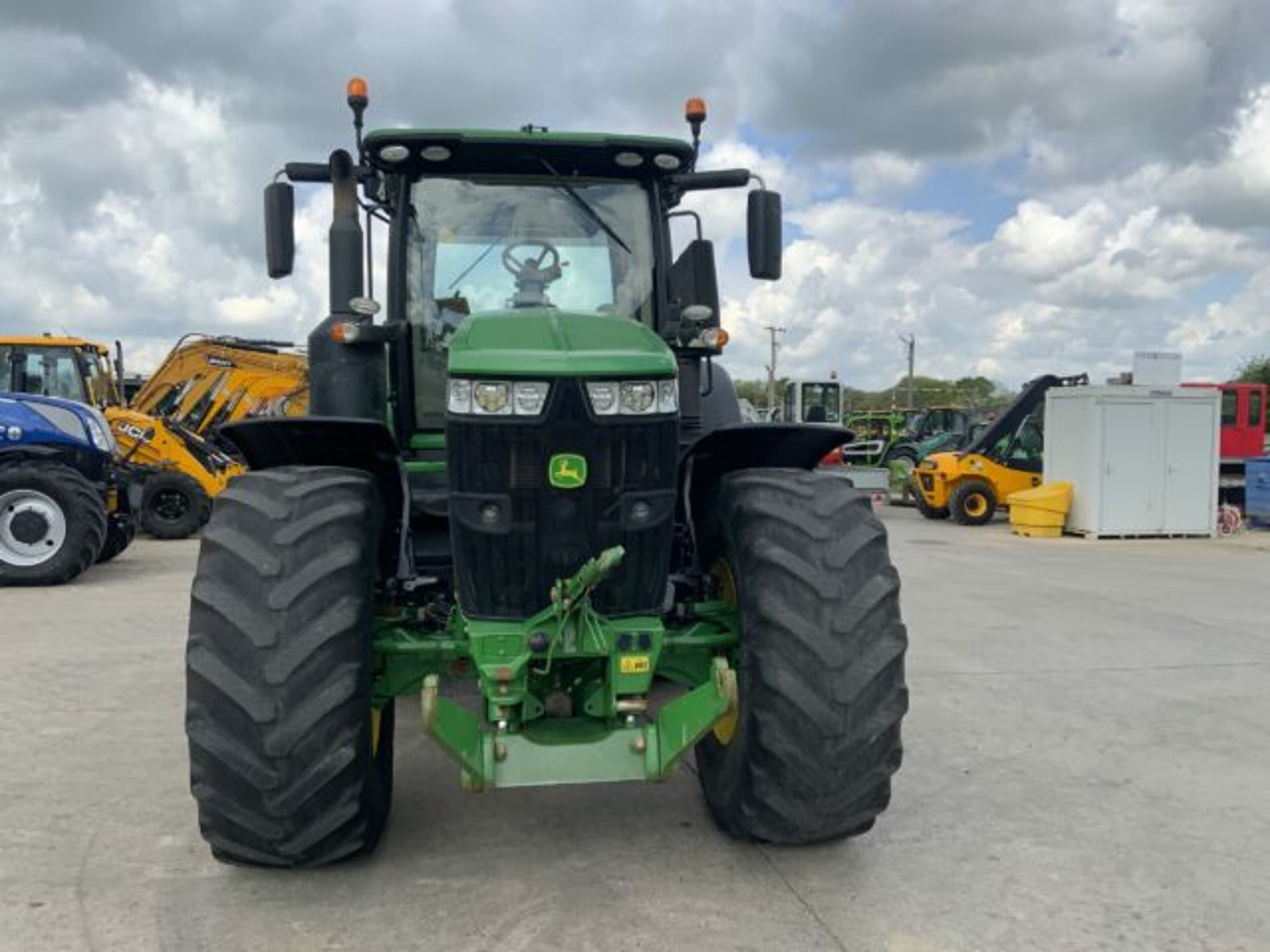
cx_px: 635
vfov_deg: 48.2
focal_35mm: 29
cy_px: 476
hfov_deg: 61.7
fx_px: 1064
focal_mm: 3
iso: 16
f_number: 1.8
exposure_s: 1/1195
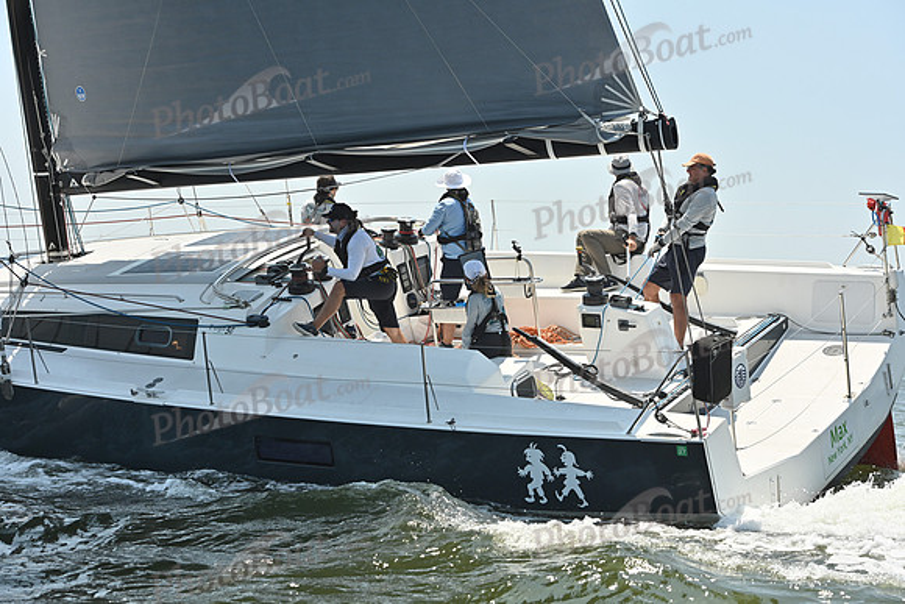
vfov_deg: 19.5
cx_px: 452
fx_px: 1760
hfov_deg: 28.8
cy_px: 302
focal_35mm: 70
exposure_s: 1/1250
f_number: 7.1
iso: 320
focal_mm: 70
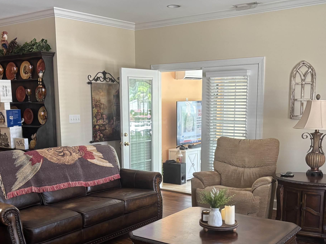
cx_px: 152
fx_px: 414
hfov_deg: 42.9
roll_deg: +0.2
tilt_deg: -9.5
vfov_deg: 32.5
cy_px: 170
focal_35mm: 44
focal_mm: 5.96
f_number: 1.6
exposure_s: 1/60
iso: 320
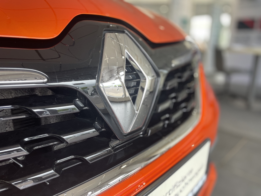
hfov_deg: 67.3
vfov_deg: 53.1
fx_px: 196
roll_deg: -0.7
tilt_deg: -15.2
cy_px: 98
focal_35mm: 26
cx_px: 130
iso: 50
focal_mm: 4.2
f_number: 1.6
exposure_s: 1/100
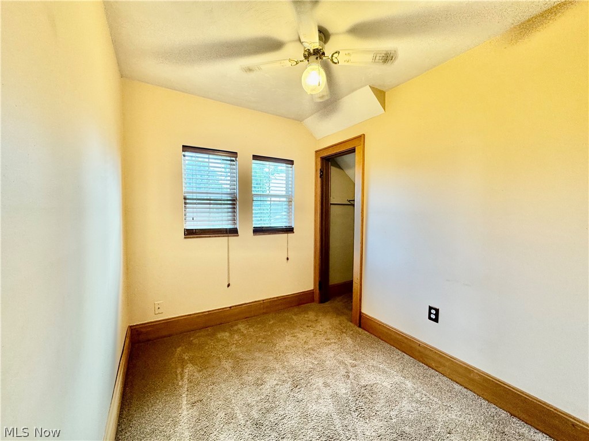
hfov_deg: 102.1
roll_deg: -0.5
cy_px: 220
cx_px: 294
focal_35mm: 14
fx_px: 238
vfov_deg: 85.7
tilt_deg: -2.9
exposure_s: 1/60
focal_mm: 2.22
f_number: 2.2
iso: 200
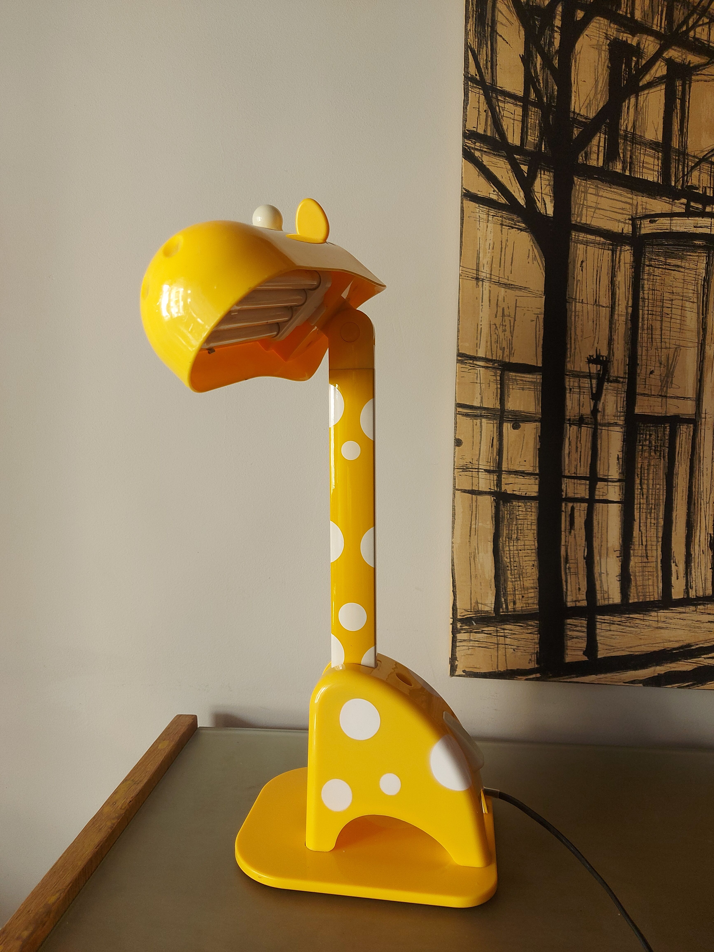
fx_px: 660
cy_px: 476
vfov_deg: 71.6
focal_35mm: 24
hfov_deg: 56.8
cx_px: 357
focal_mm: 5.23
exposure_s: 1/50
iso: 64
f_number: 1.8
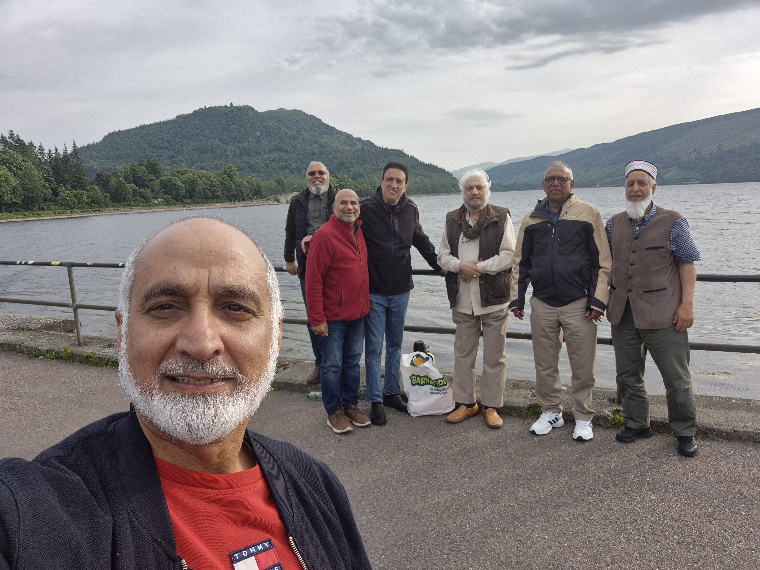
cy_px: 285
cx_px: 380
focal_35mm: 25
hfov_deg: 69.4
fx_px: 549
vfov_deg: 54.9
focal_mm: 3.3
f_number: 2.2
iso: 25
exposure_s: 1/427
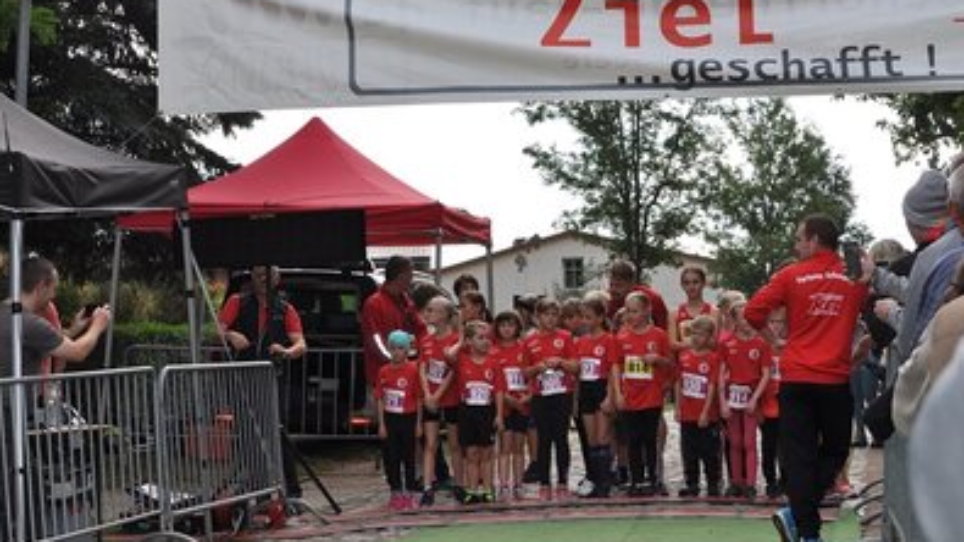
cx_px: 478
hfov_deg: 24.3
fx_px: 2237
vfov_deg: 13.8
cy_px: 293
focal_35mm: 88
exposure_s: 1/200
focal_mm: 55
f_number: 9
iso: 200
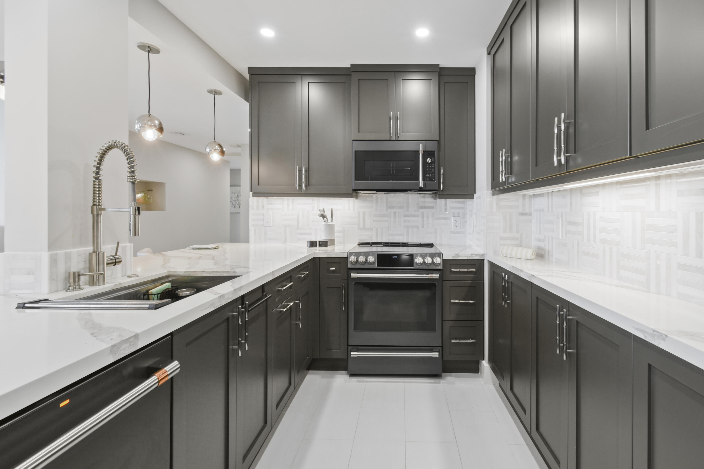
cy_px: 234
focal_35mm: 15
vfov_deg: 77.3
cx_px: 352
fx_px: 293
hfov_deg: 100.4
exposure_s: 1/1.25
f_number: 11
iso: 100
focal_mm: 10
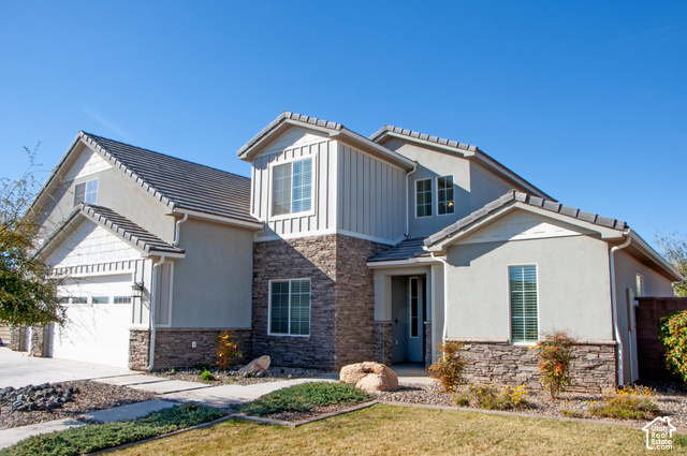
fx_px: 515
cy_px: 228
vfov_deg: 47.8
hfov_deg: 67.4
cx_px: 344
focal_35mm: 27
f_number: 20
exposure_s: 1/30
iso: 100
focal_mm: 18
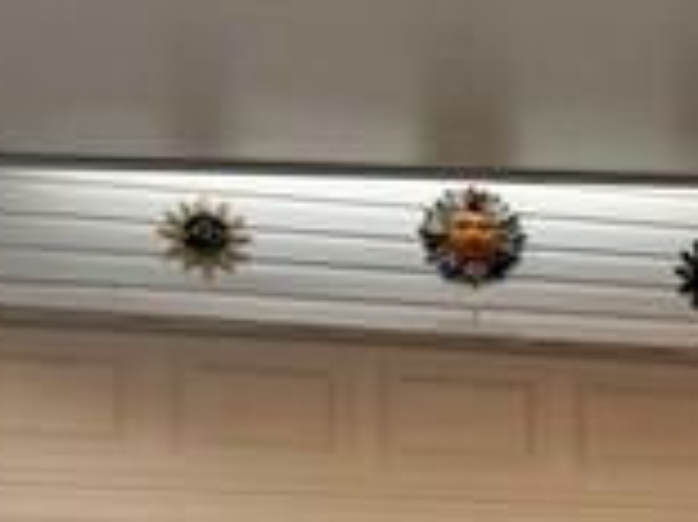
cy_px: 814
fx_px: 3204
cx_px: 1950
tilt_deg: -4.0
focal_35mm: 159
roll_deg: -0.9
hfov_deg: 10.0
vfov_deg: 9.1
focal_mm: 6.76
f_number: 1.78
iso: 64
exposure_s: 1/178
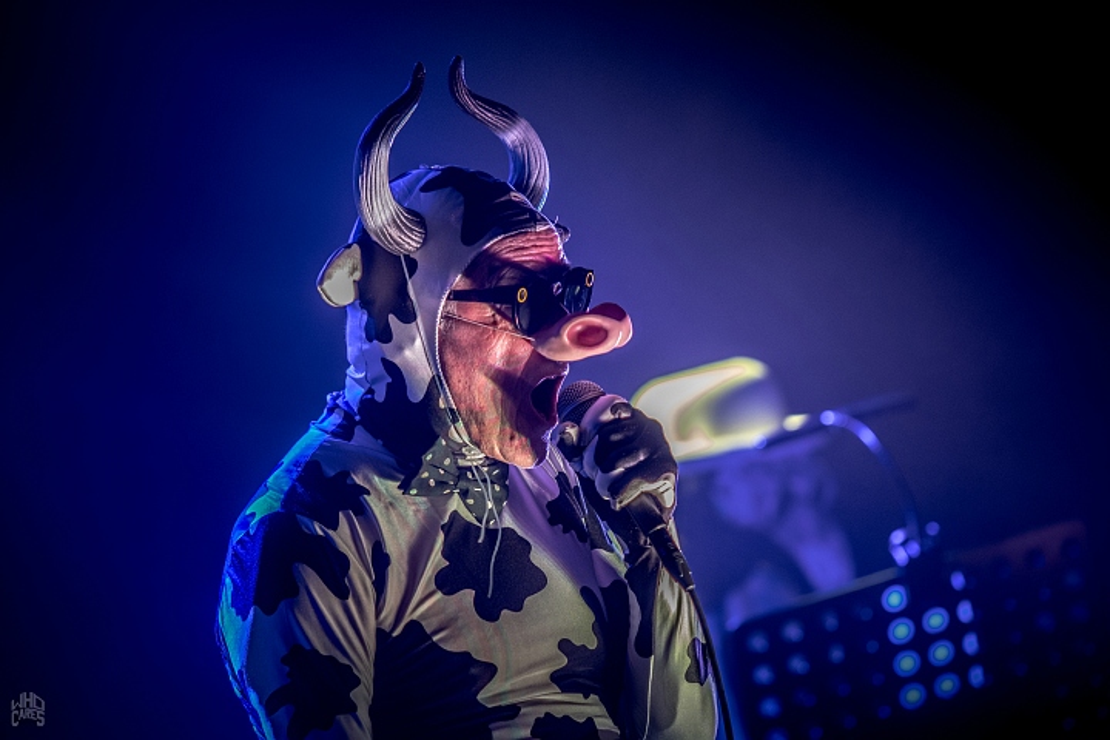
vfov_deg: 5.7
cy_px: 370
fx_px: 7399
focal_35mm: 240
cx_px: 555
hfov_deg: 8.6
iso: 1250
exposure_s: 1/80
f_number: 2.8
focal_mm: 160
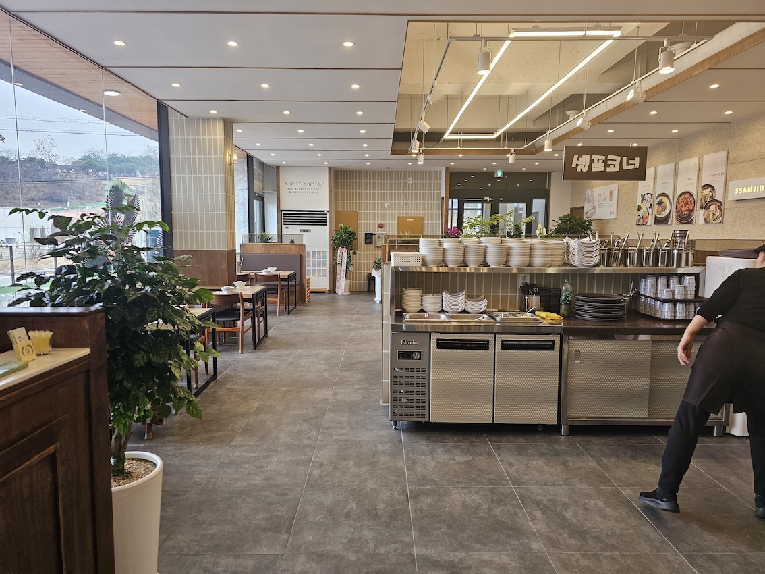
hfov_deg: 73.9
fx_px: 508
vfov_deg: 58.9
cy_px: 287
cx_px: 382
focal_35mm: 23
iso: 100
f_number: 1.7
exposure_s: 1/120
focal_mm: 6.3
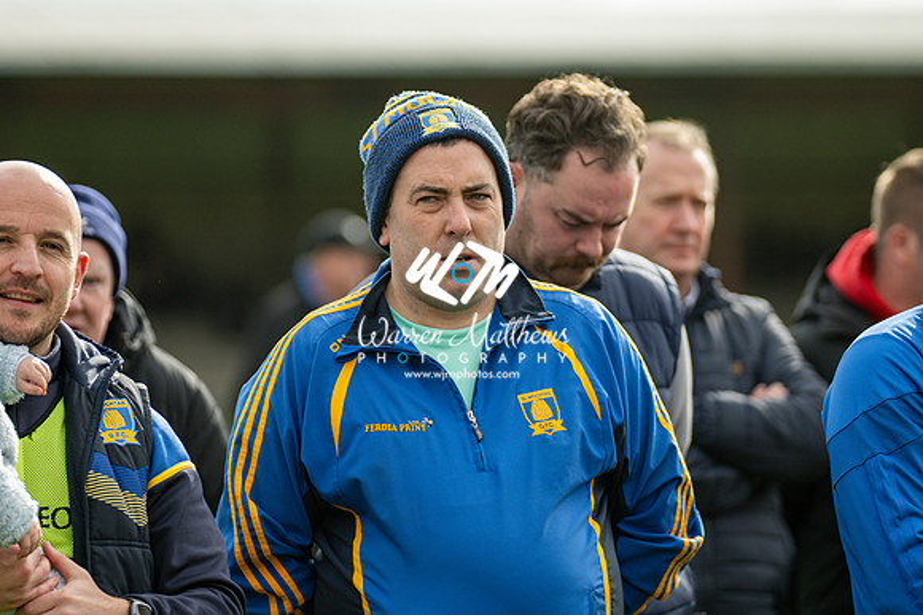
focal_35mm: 270
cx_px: 462
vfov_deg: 5.1
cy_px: 308
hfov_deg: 7.6
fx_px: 6918
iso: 450
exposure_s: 1/2500
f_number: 2.8
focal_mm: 180
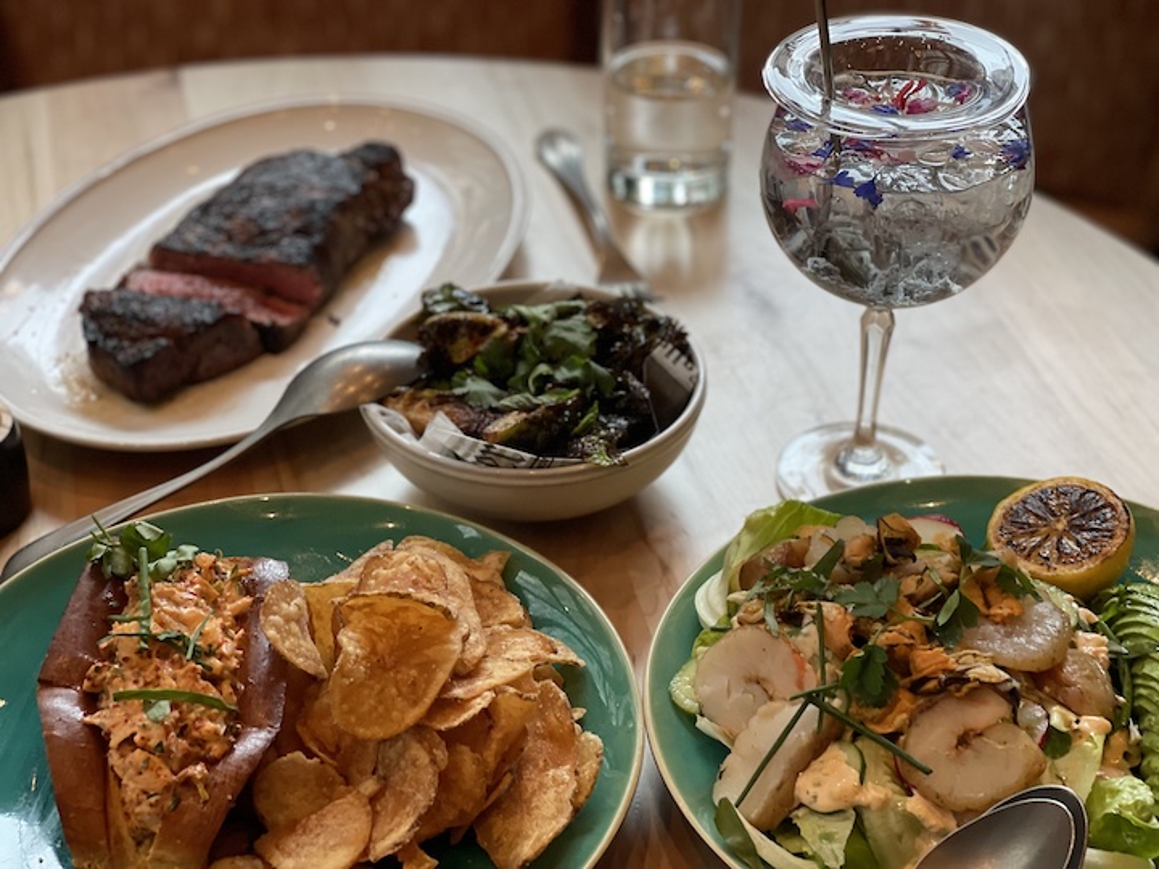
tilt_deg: -35.6
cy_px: 434
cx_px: 580
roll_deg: +0.8
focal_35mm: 64
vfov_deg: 22.9
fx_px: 2143
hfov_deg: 30.3
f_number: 2.2
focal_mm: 7.5
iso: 125
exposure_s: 1/60
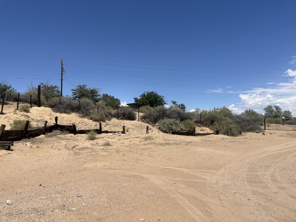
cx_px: 148
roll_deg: -0.2
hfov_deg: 67.3
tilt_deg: +6.6
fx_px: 222
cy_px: 111
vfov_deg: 53.1
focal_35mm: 26
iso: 50
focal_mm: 5.1
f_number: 1.6
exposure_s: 1/5848
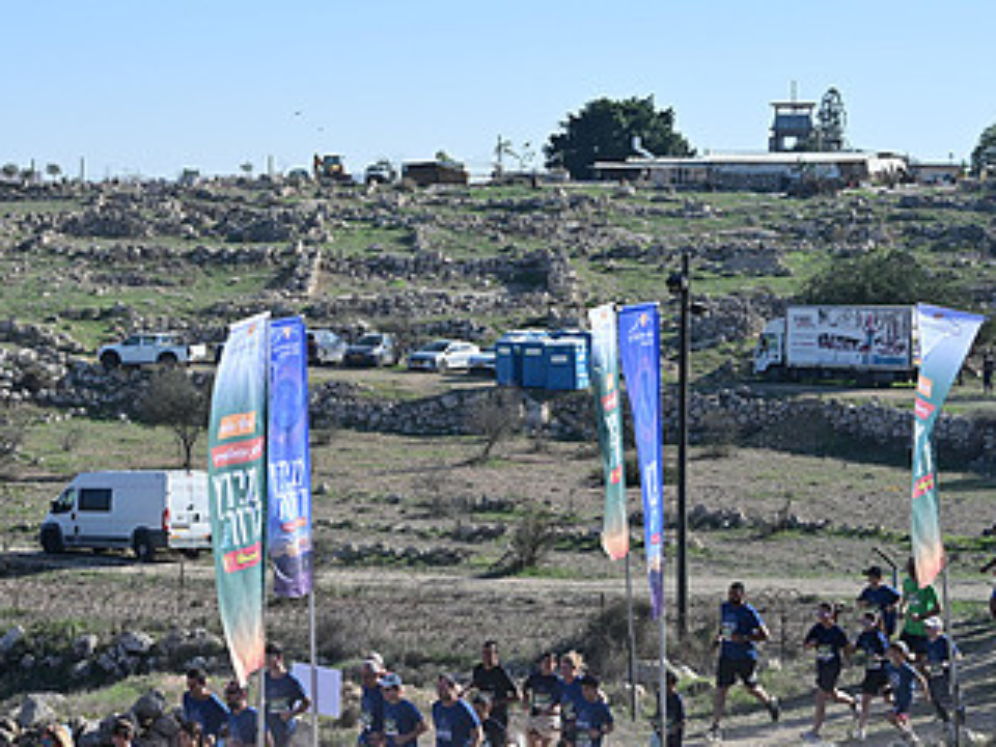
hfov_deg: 20.3
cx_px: 265
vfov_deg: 15.4
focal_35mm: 96
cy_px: 328
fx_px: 2762
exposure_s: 1/2000
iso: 160
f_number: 3.5
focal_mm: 55
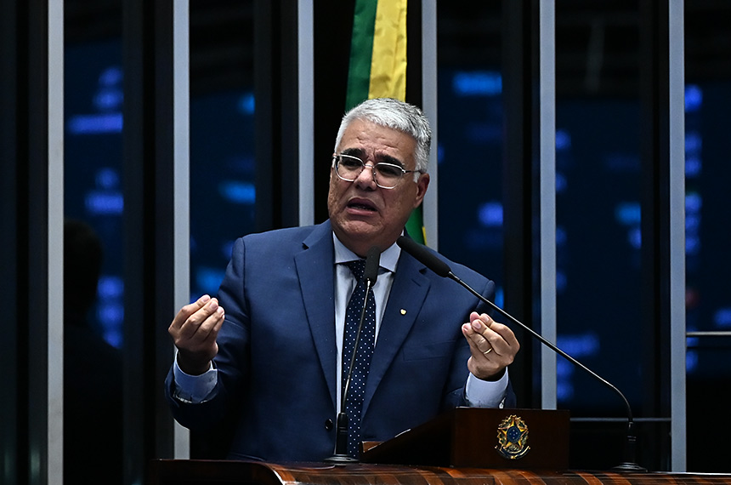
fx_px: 6080
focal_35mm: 300
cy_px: 242
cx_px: 366
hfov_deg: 6.9
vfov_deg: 4.6
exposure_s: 1/250
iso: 2000
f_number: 2.8
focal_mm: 200
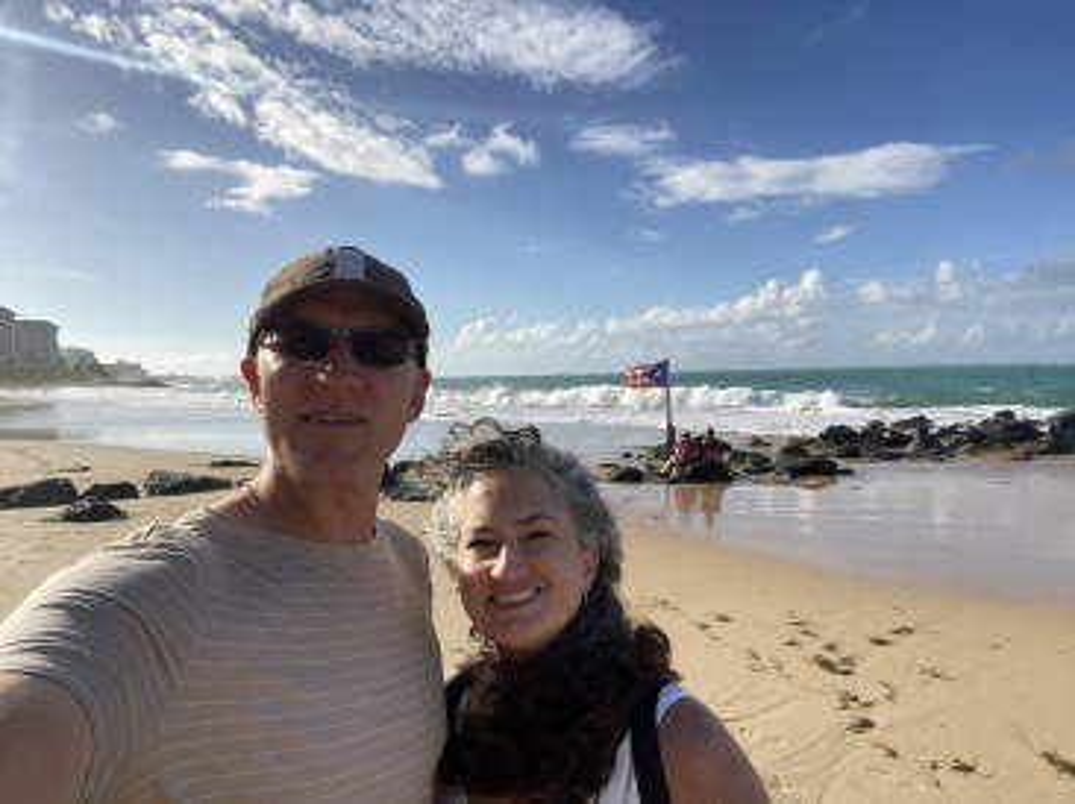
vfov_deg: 58.8
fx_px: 714
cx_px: 538
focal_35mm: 23
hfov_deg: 74.0
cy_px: 402
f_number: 2.2
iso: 25
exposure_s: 1/711
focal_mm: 2.71
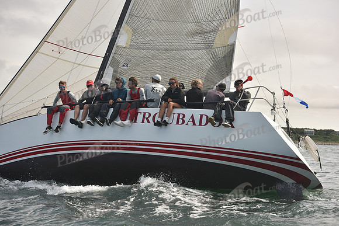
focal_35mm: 70
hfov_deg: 28.8
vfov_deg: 19.5
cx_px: 170
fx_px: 659
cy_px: 113
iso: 320
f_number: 4.5
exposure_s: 1/1000
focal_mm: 70
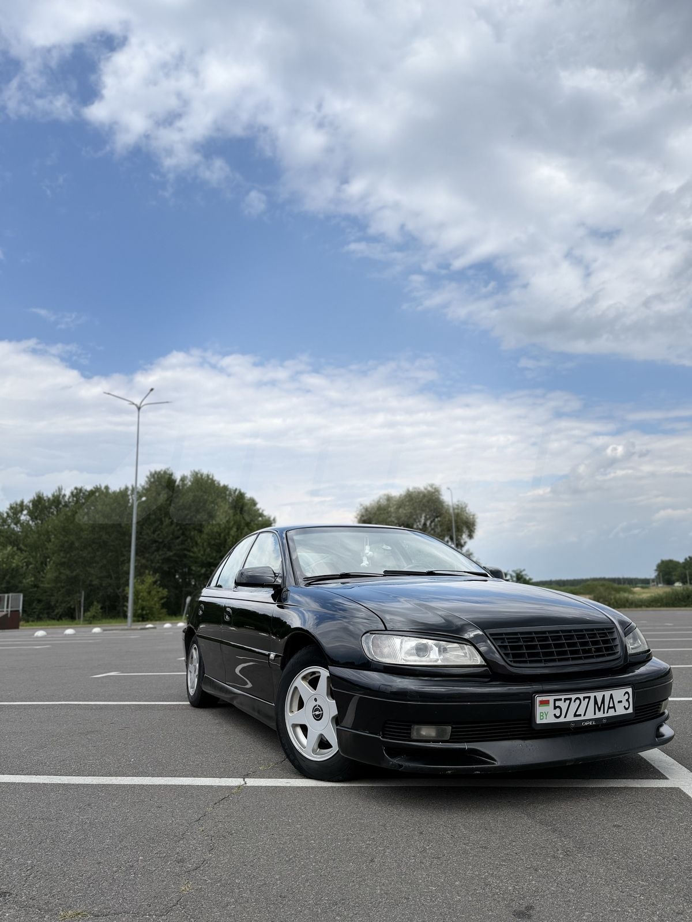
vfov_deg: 71.6
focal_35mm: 24
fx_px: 640
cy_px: 461
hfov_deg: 56.8
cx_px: 346
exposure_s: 1/4405
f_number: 1.78
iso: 100
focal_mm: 6.76
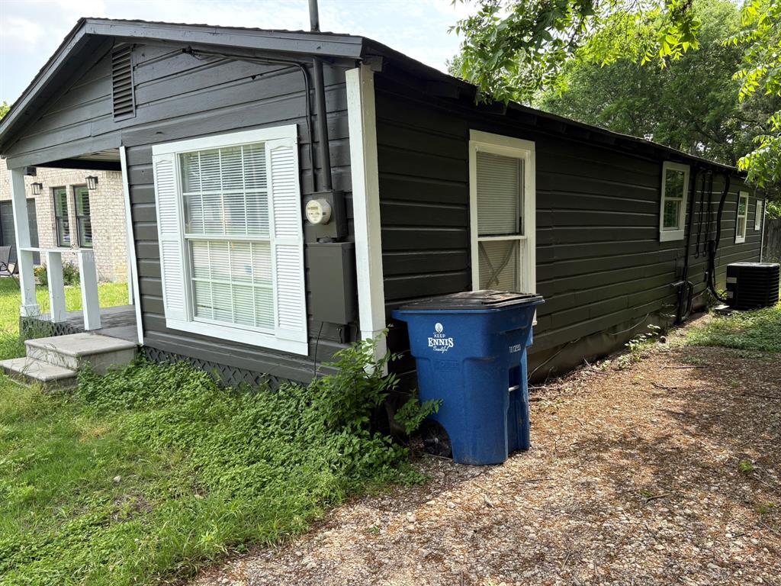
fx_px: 587
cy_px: 293
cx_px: 390
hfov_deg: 67.3
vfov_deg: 53.1
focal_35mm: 26
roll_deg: +0.7
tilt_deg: -6.3
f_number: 1.6
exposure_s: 1/1081
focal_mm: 5.96
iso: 50
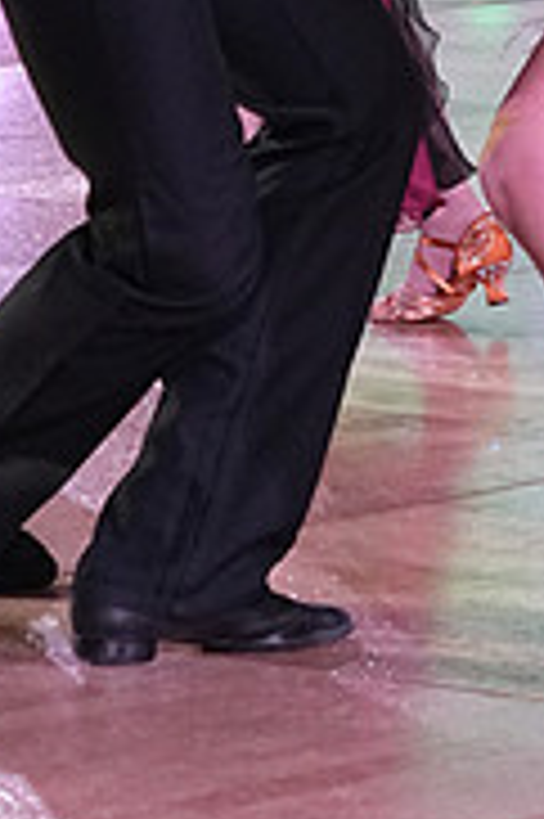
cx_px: 515
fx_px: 6949
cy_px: -297
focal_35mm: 306
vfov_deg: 6.7
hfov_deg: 4.5
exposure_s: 1/320
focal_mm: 64
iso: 2500
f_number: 5.6
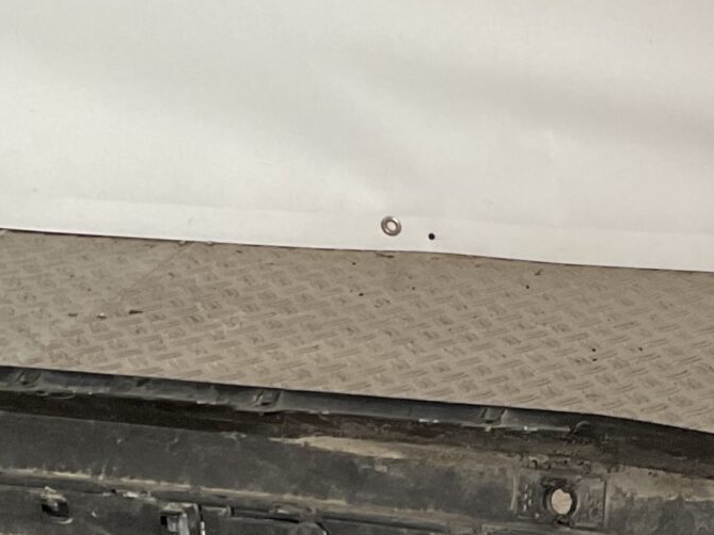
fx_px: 2290
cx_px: 767
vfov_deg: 13.1
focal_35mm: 111
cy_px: 578
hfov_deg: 17.2
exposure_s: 1/50
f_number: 1.8
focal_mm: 3
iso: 100
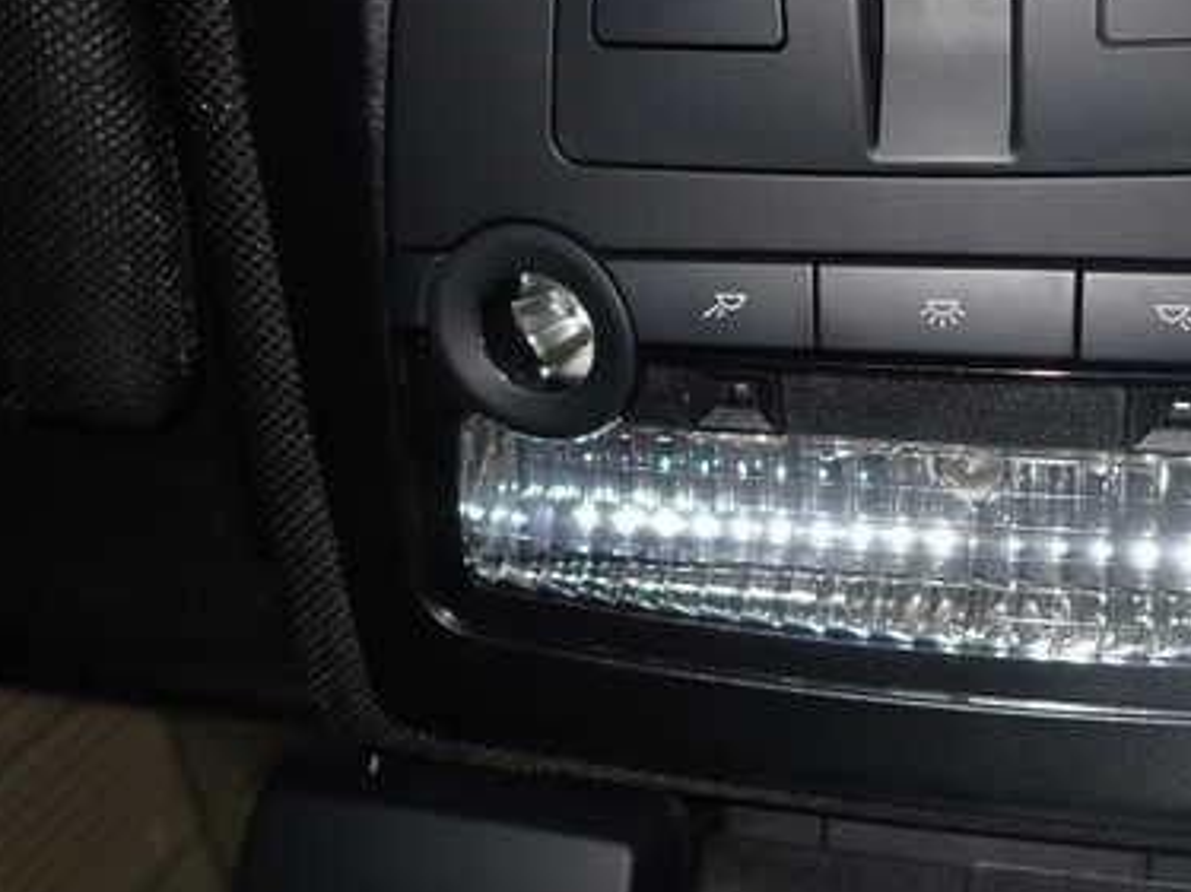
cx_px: 880
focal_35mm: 40
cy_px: 489
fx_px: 1376
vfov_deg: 35.9
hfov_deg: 45.3
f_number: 5.6
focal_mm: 4.5
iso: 200
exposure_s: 1/30
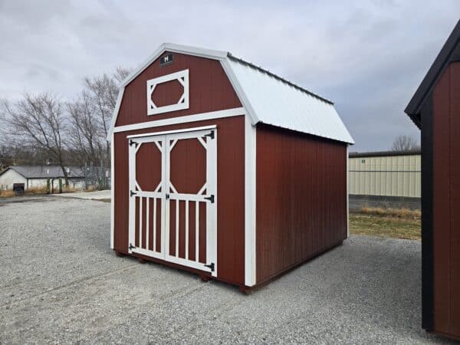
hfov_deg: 73.9
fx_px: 306
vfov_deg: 58.9
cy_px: 172
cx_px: 230
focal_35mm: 23
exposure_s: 1/1248
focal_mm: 5.4
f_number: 1.8
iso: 25
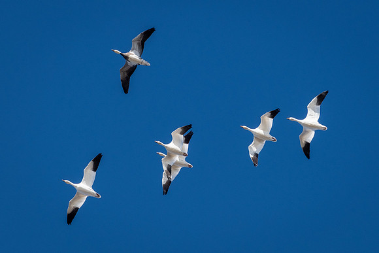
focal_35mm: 853
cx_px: 217
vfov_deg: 1.6
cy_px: 118
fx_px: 8982
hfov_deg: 2.4
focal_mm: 500
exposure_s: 1/400
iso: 360
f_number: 11
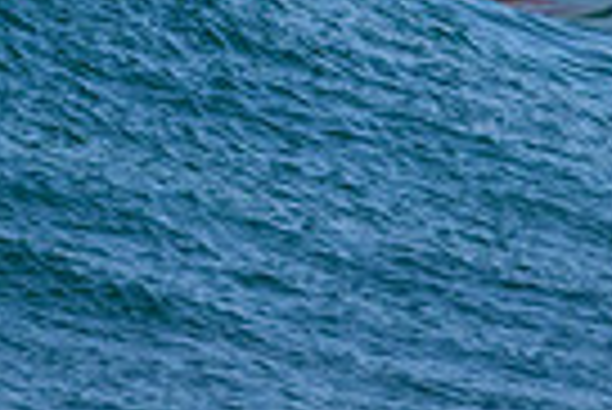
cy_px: -155
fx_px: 58167
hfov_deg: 0.6
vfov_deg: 0.4
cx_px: 216
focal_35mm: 3418
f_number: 11
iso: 1600
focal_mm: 800
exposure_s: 1/2000
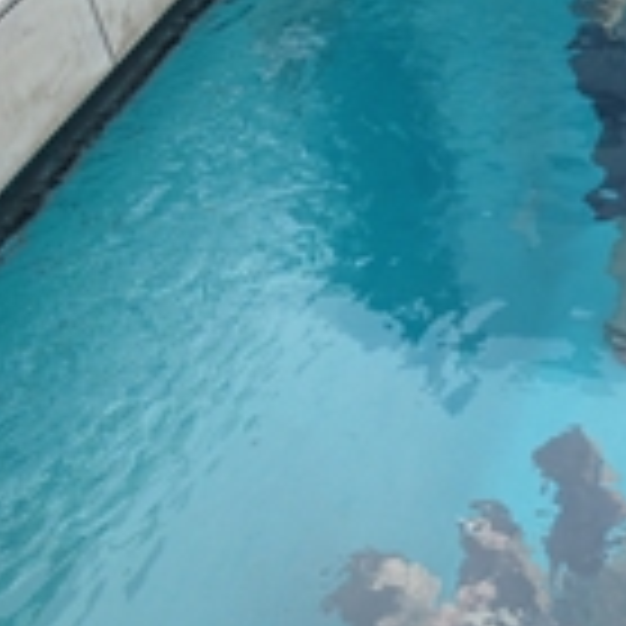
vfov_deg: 22.2
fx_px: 1596
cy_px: 254
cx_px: 770
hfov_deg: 20.6
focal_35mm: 78
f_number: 2.4
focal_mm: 4.28
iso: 64
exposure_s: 1/476
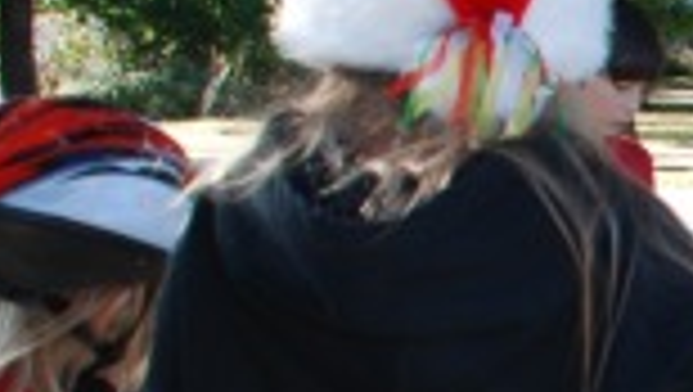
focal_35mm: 163
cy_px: 547
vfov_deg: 7.4
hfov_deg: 11.4
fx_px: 2998
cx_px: 1530
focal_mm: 20
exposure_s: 1/125
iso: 200
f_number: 5.6
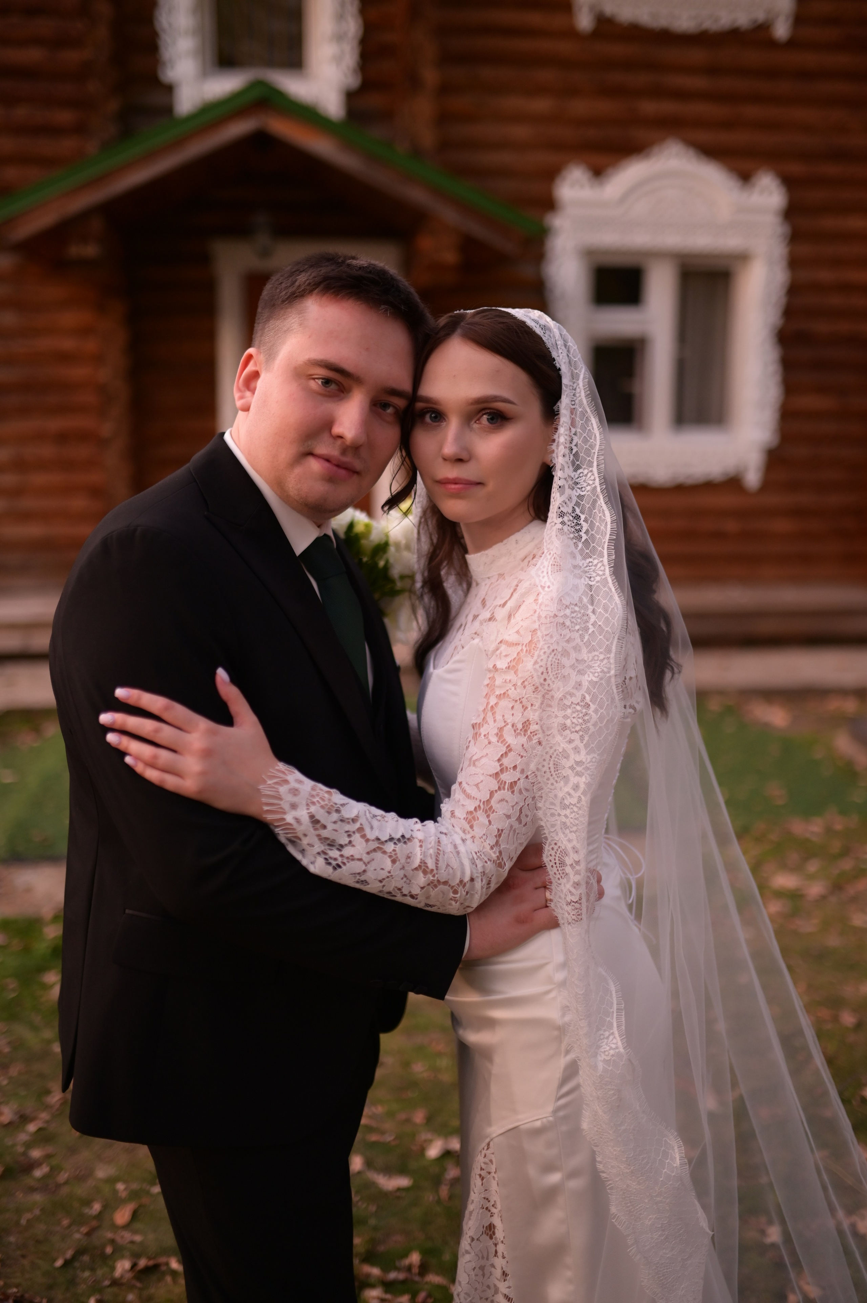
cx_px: 434
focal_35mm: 35
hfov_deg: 37.8
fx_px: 1266
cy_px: 652
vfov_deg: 54.5
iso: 640
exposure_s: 1/500
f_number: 1.4
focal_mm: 35
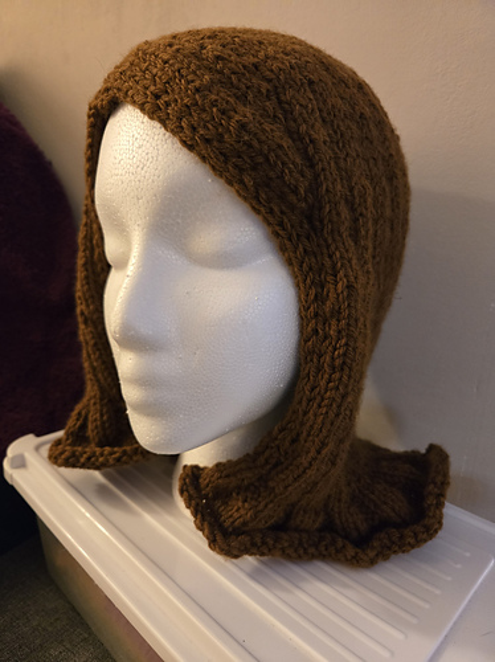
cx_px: 248
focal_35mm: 23
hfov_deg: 58.8
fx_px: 439
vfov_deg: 74.0
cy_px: 331
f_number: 1.8
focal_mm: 5.4
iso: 800
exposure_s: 1/60
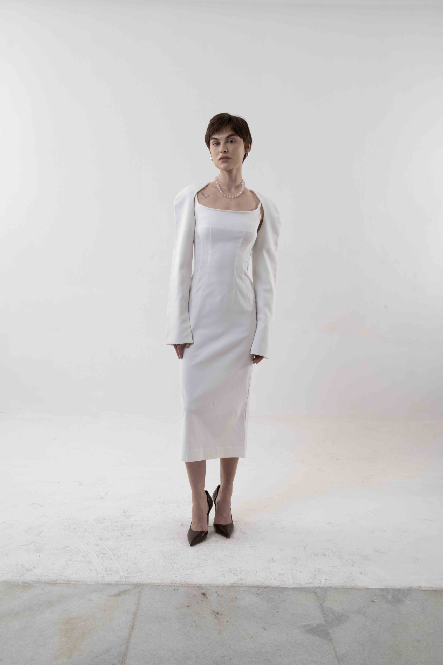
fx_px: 646
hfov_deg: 37.9
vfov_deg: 54.4
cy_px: 332
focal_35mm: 35
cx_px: 222
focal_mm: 23
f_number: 13
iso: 80
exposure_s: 1/125
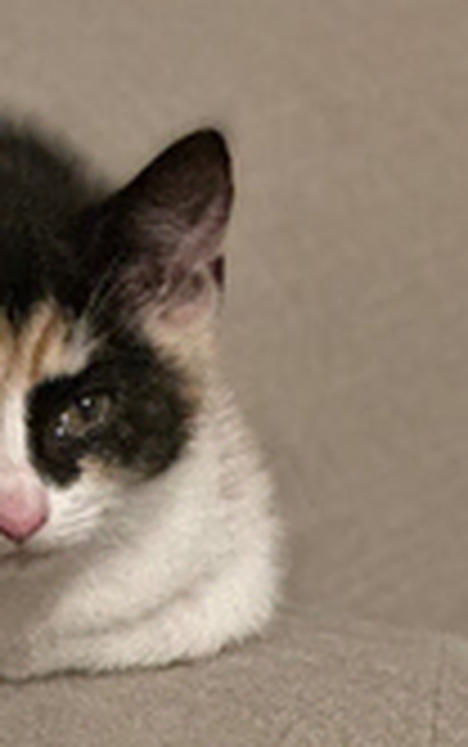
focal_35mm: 231
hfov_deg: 5.7
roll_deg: +4.4
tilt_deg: -13.1
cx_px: -11
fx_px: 4706
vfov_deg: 9.0
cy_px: 79
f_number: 2.8
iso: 640
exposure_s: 1/14
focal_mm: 9
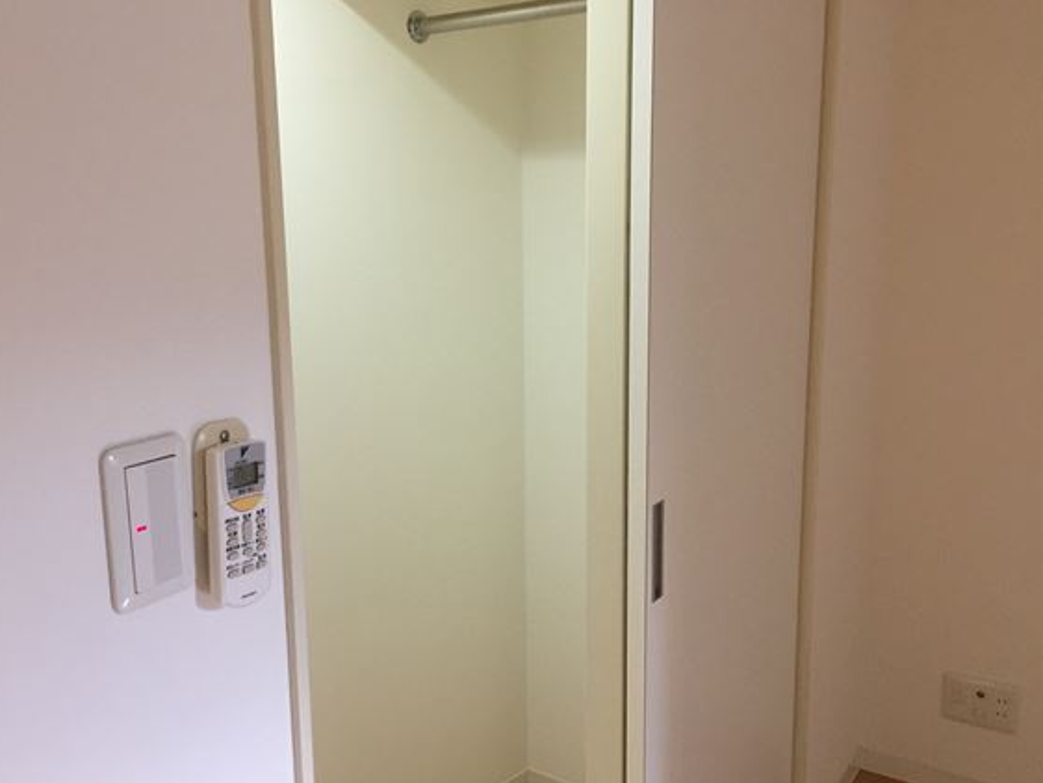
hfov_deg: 55.2
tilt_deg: -12.3
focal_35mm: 33
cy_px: 401
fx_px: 995
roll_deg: +0.4
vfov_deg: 43.0
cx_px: 462
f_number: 2.2
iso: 160
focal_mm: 4.15
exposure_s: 1/33
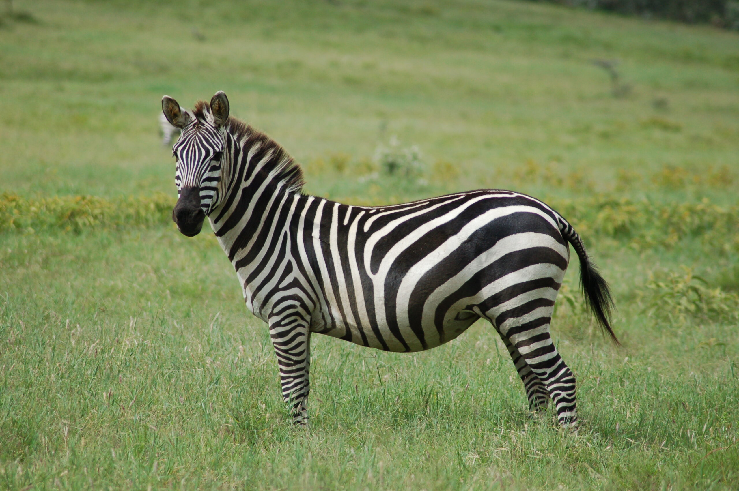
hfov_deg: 5.7
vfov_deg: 3.8
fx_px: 7383
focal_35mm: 360
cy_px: 246
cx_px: 370
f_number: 5.6
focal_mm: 240
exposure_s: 1/2000
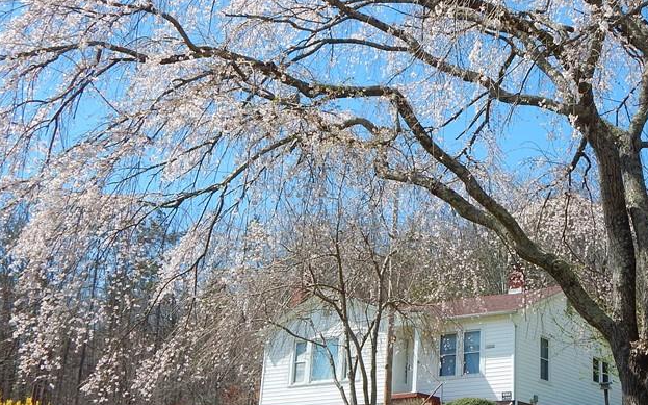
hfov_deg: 36.3
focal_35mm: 54
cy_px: 164
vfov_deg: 23.9
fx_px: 953
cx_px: 513
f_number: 3.2
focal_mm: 5.6
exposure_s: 1/1000
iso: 125
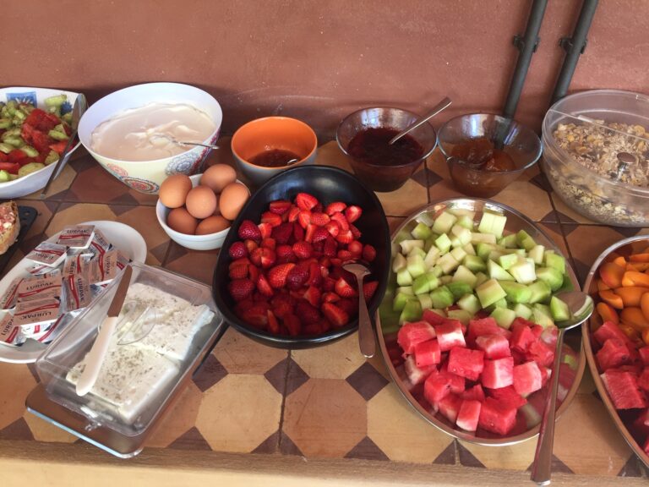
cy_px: 244
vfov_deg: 48.2
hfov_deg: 61.7
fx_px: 544
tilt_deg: -46.4
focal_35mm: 29
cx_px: 324
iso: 32
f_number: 2.2
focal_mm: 4.15
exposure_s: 1/100
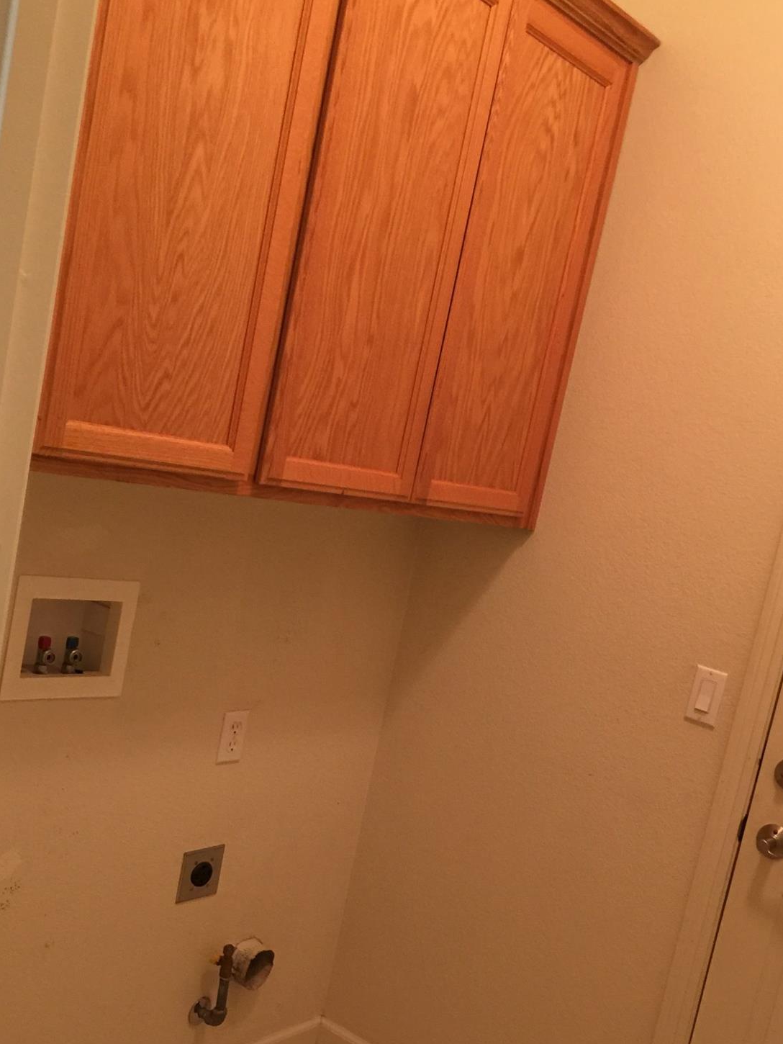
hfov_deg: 35.9
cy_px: 638
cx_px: 435
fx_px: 1206
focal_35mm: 40
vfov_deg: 46.5
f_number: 2.2
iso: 80
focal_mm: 4.15
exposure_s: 1/15
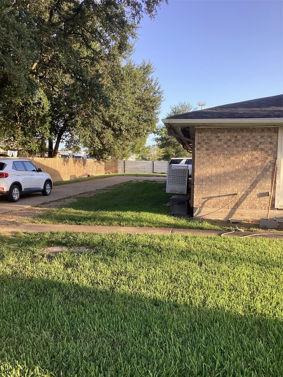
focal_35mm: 31
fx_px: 338
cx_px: 142
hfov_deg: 45.4
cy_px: 188
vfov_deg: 58.4
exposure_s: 1/130
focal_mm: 3.3
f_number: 2.4
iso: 25
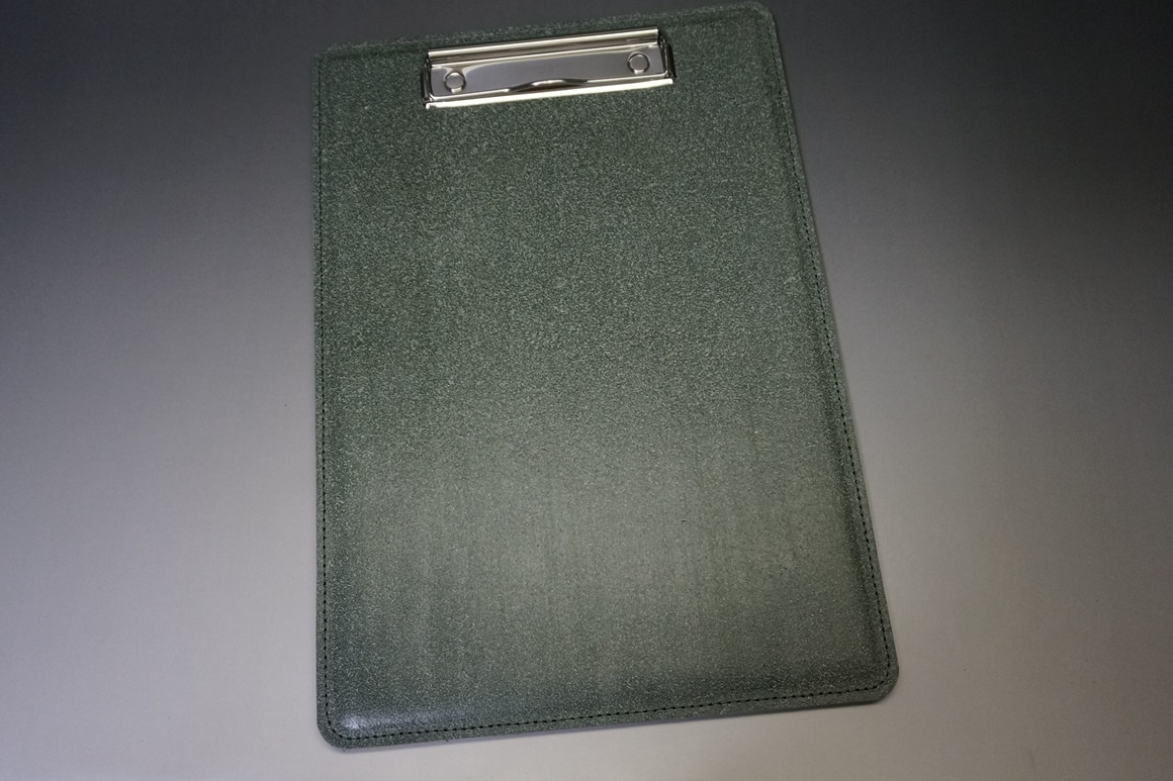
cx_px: 567
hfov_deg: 60.3
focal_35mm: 31
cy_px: 387
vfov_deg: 42.3
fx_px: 1010
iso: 1000
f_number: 4
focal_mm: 20
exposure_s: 1/160
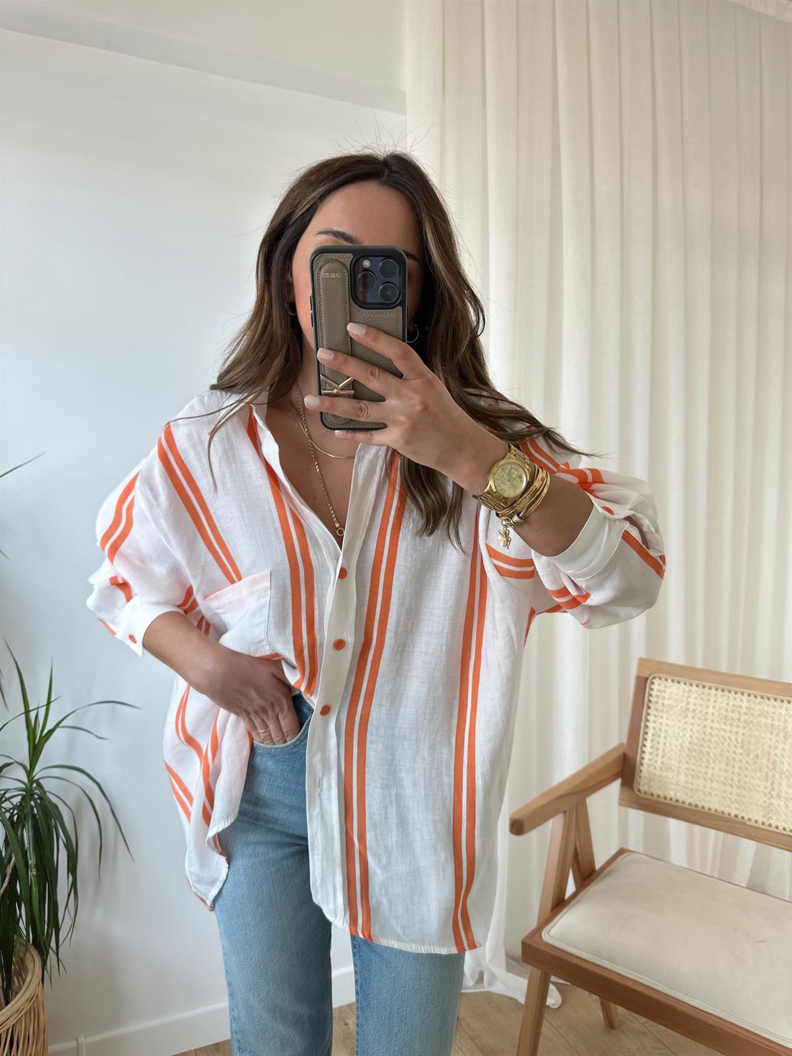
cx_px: 396
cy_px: 528
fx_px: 732
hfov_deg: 56.8
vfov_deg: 71.6
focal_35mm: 24
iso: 64
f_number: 1.78
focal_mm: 6.86
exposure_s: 1/121
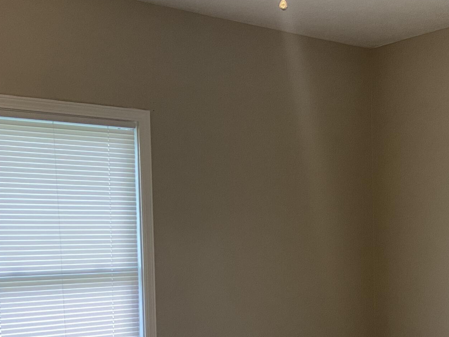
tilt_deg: -3.9
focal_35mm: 62
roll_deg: +0.6
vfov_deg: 23.3
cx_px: 382
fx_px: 804
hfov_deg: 30.2
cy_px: 271
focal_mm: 4.25
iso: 200
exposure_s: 1/60
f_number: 1.8
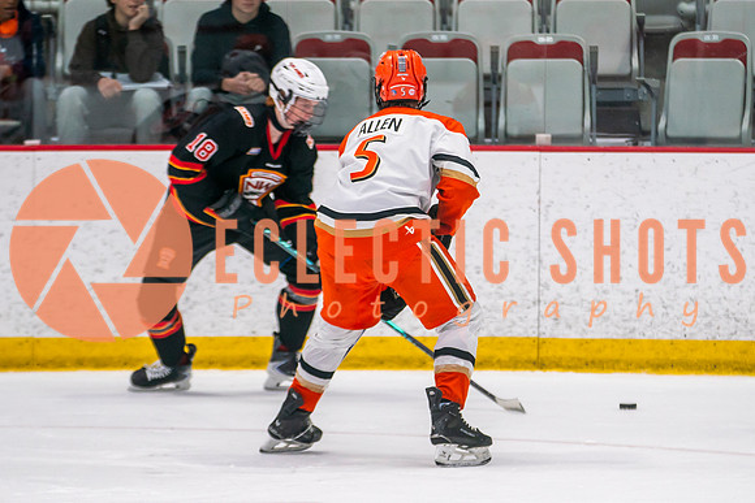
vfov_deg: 4.5
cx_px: 429
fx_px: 6424
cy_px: 280
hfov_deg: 6.7
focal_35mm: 306
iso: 800
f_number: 2.8
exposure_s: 1/640
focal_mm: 160
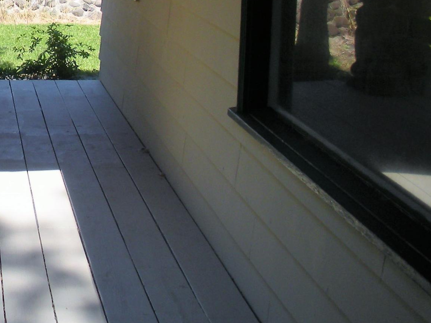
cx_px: -8
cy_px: -75
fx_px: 1171
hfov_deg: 20.2
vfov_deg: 15.1
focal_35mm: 94
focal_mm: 6.3
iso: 64
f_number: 3.5
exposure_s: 1/330
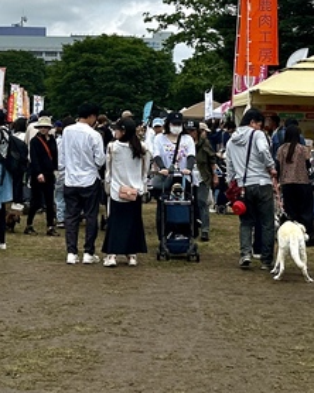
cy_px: 23
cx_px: 54
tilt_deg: +8.7
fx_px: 988
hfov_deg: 17.9
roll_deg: -2.9
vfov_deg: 21.9
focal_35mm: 85
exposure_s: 1/9709
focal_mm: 6.86
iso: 80
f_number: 1.78
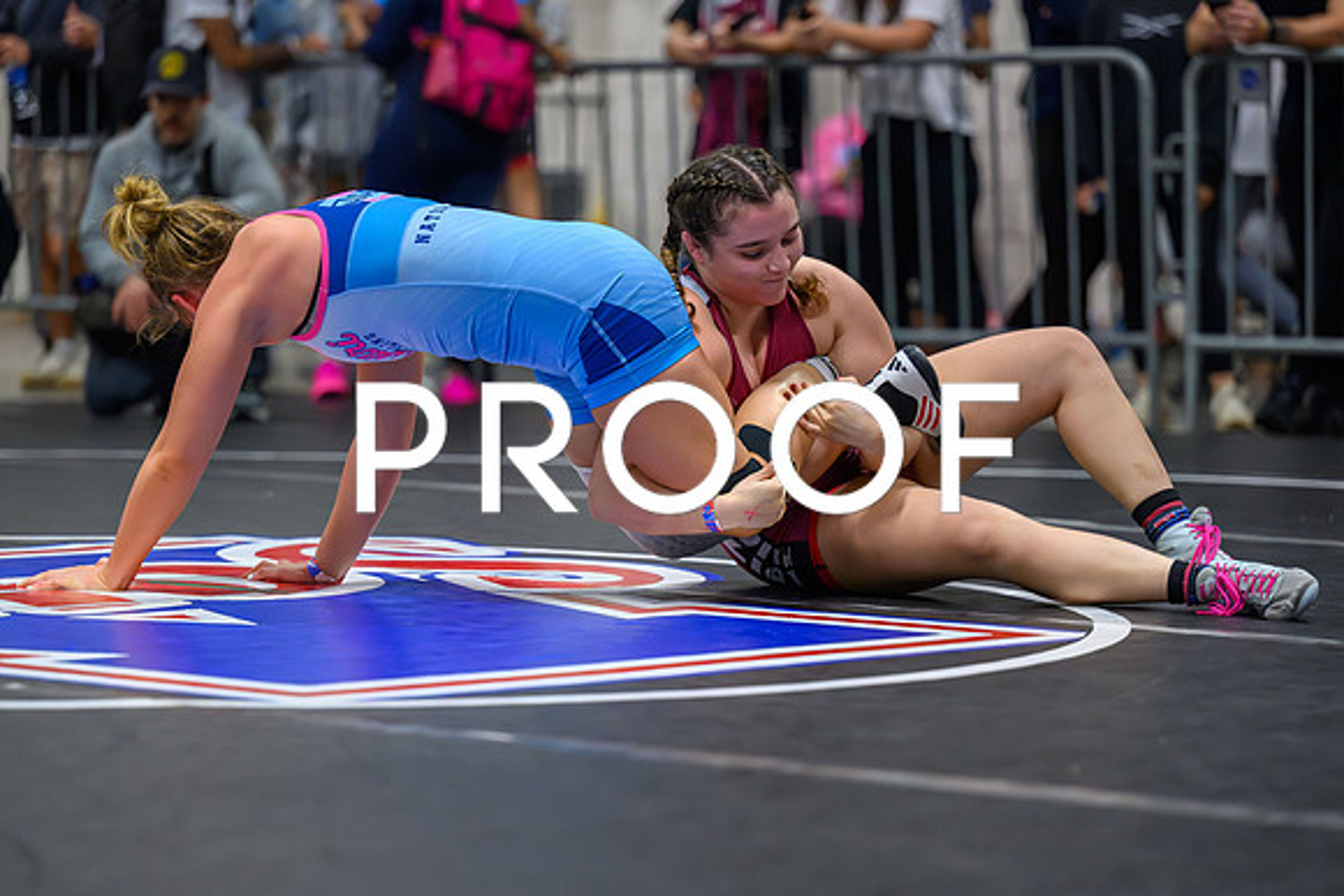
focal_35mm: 140
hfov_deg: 14.7
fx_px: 5227
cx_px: 704
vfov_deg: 9.8
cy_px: 496
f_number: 2.8
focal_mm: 125
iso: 11400
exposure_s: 1/800
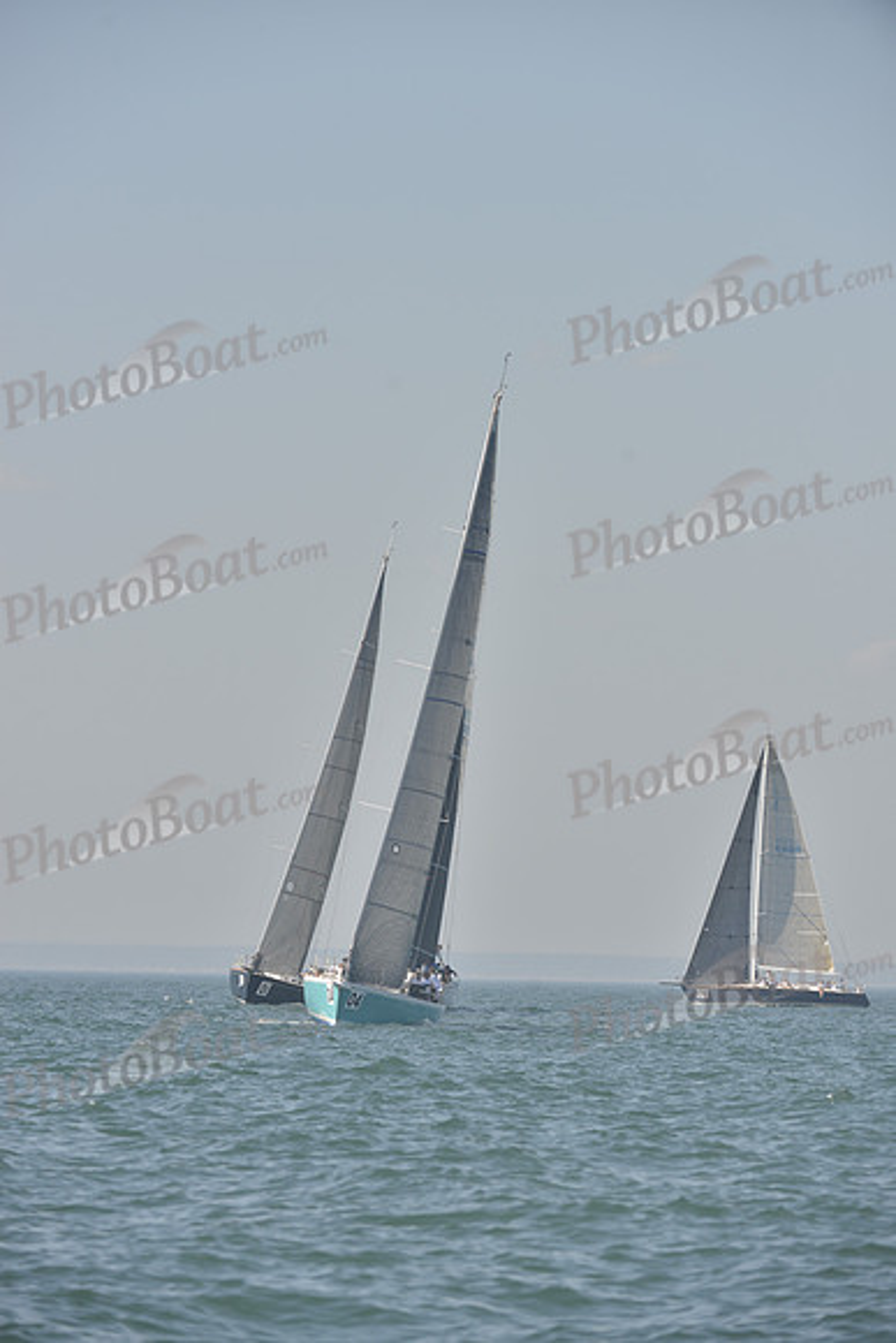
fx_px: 7835
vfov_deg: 9.8
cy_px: 672
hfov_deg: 6.5
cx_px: 448
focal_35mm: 210
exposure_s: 1/1000
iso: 280
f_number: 7.1
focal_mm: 210
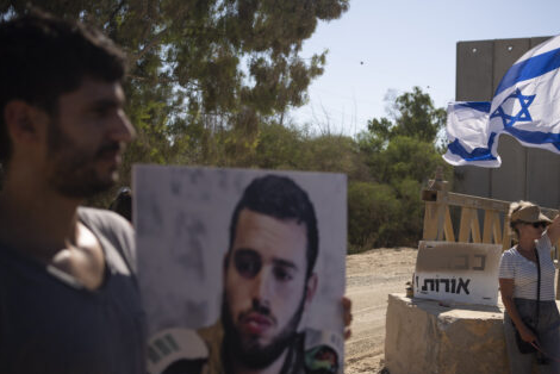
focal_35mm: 48
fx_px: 747
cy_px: 237
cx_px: 325
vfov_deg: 28.0
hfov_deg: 41.0
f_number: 3.2
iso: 100
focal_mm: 35
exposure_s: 1/2500
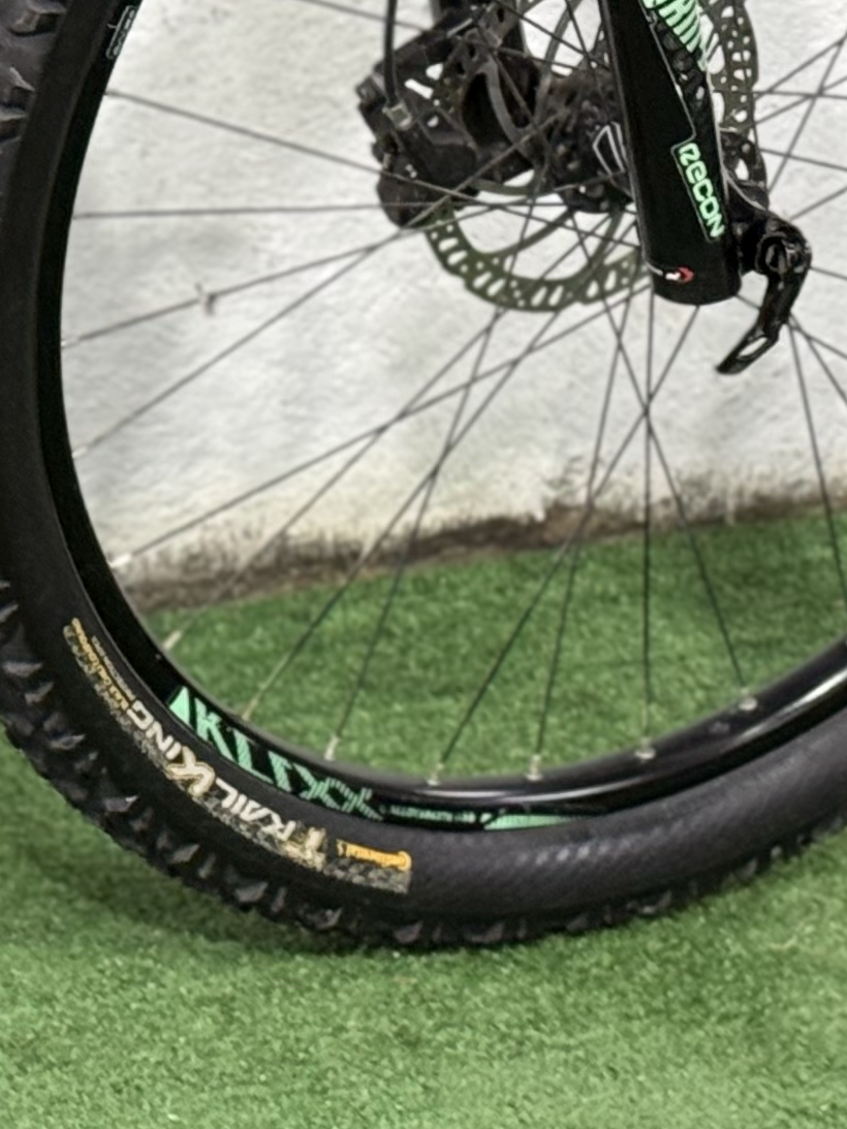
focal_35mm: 177
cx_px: -685
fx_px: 5773
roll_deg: -3.7
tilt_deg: -18.7
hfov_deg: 8.1
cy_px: -93
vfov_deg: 11.0
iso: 160
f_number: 1.78
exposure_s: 1/60
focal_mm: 6.76
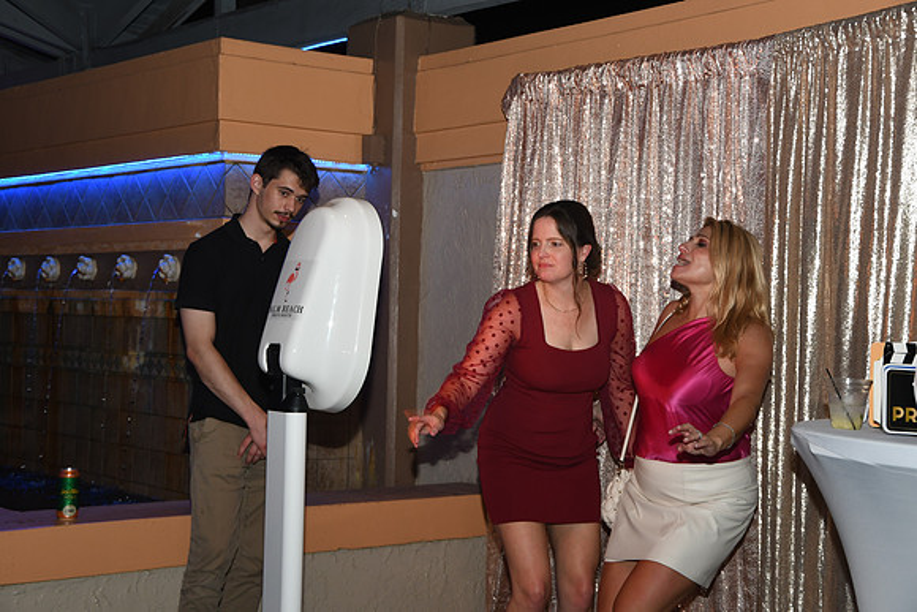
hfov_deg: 33.4
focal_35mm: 60
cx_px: 458
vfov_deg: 22.6
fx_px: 1529
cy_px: 306
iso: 400
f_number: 5.6
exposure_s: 1/60
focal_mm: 40
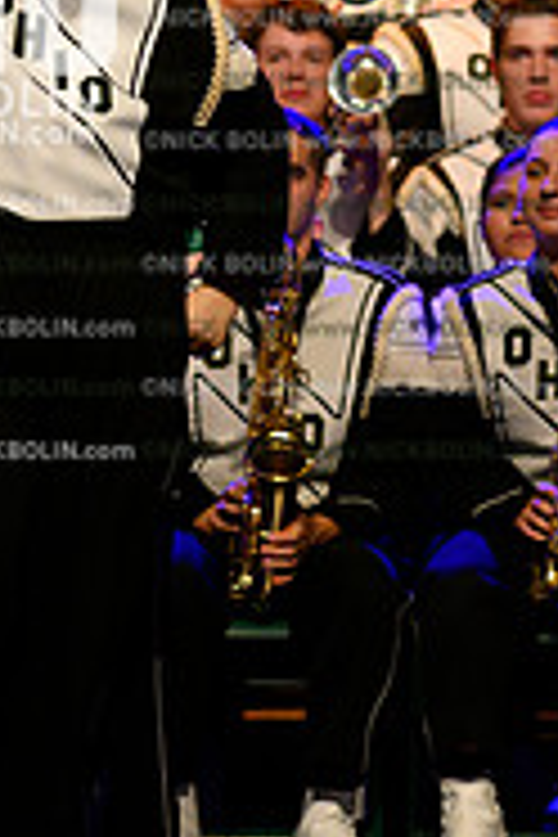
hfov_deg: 1.9
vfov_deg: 2.8
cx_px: -72
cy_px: 18
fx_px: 16855
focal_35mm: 725
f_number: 4
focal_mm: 300
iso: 6400
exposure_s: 1/500
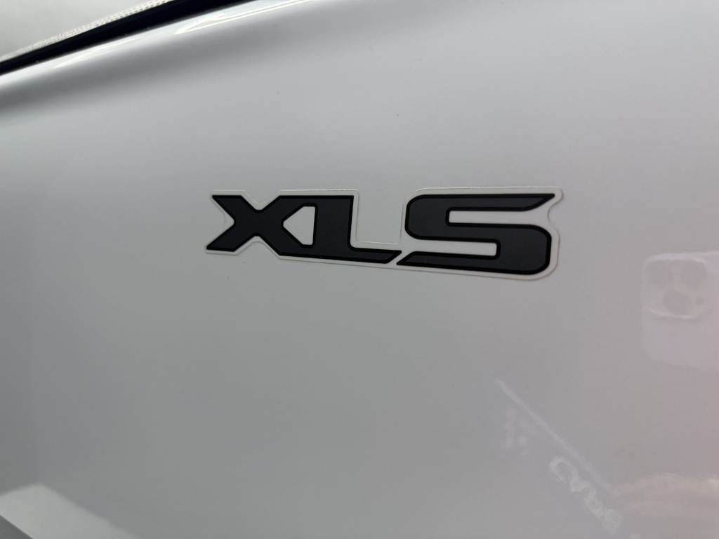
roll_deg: -0.2
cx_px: 360
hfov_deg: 71.6
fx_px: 498
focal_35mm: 24
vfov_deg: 56.8
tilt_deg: -7.0
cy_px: 270
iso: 200
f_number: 1.78
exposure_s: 1/121
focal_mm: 6.76
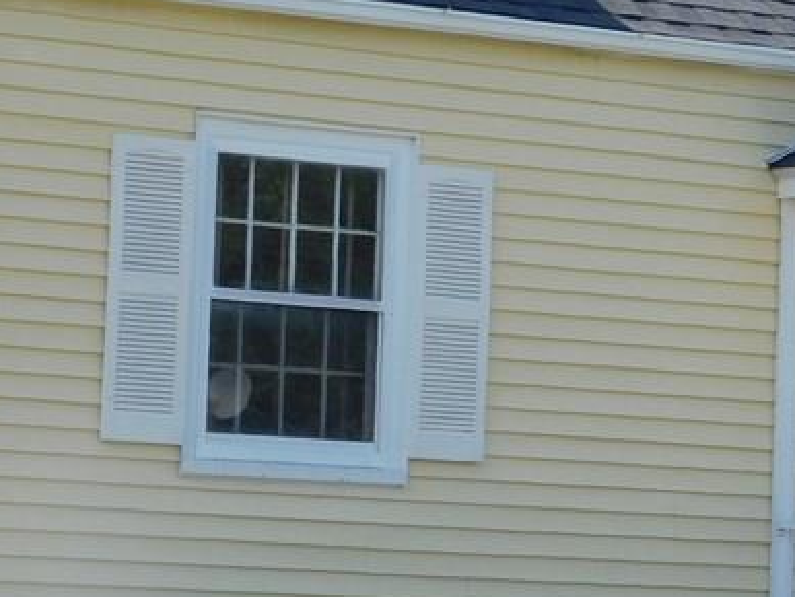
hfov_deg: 9.3
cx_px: 575
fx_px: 4872
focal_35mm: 212
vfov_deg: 7.0
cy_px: 231
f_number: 4.4
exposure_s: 1/500
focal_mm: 14.2
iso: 125
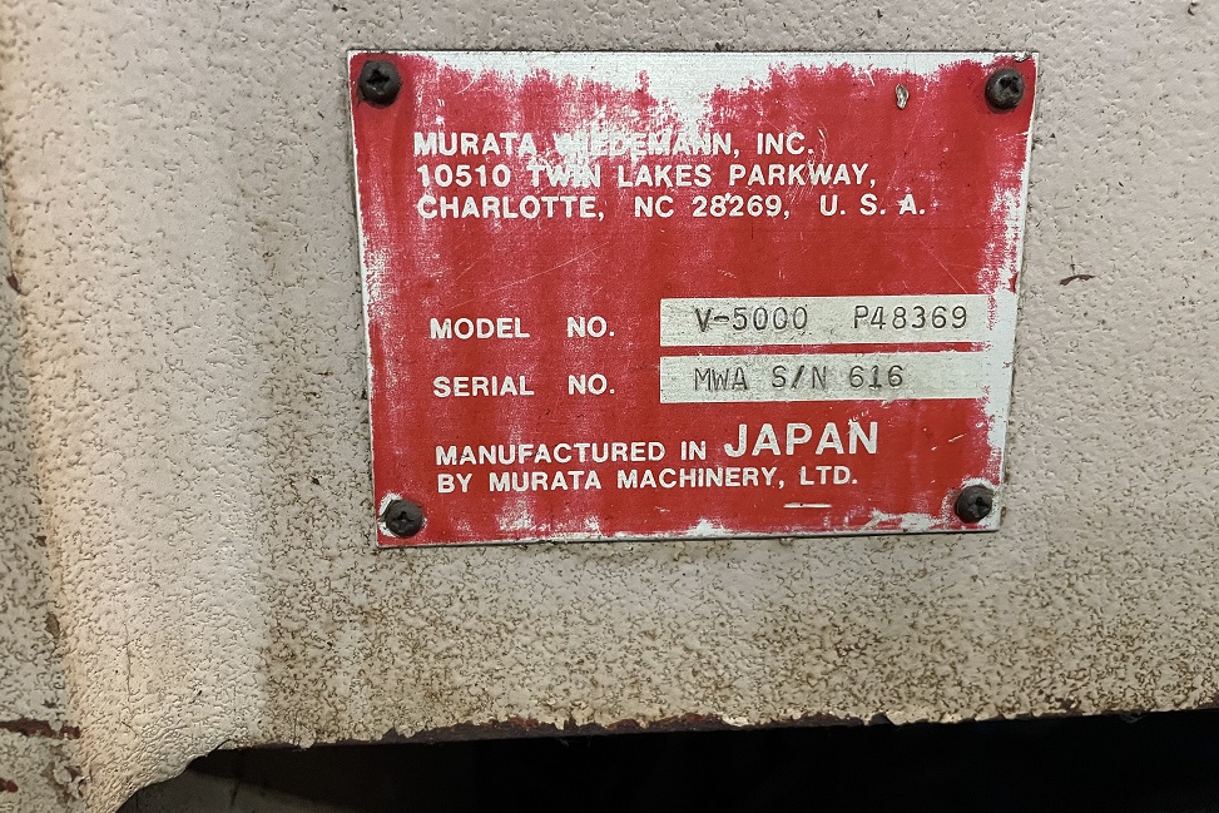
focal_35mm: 28
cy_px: 351
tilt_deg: -11.7
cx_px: 625
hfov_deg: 65.5
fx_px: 948
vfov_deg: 46.3
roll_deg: +0.8
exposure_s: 1/60
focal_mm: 4.2
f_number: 1.6
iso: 320
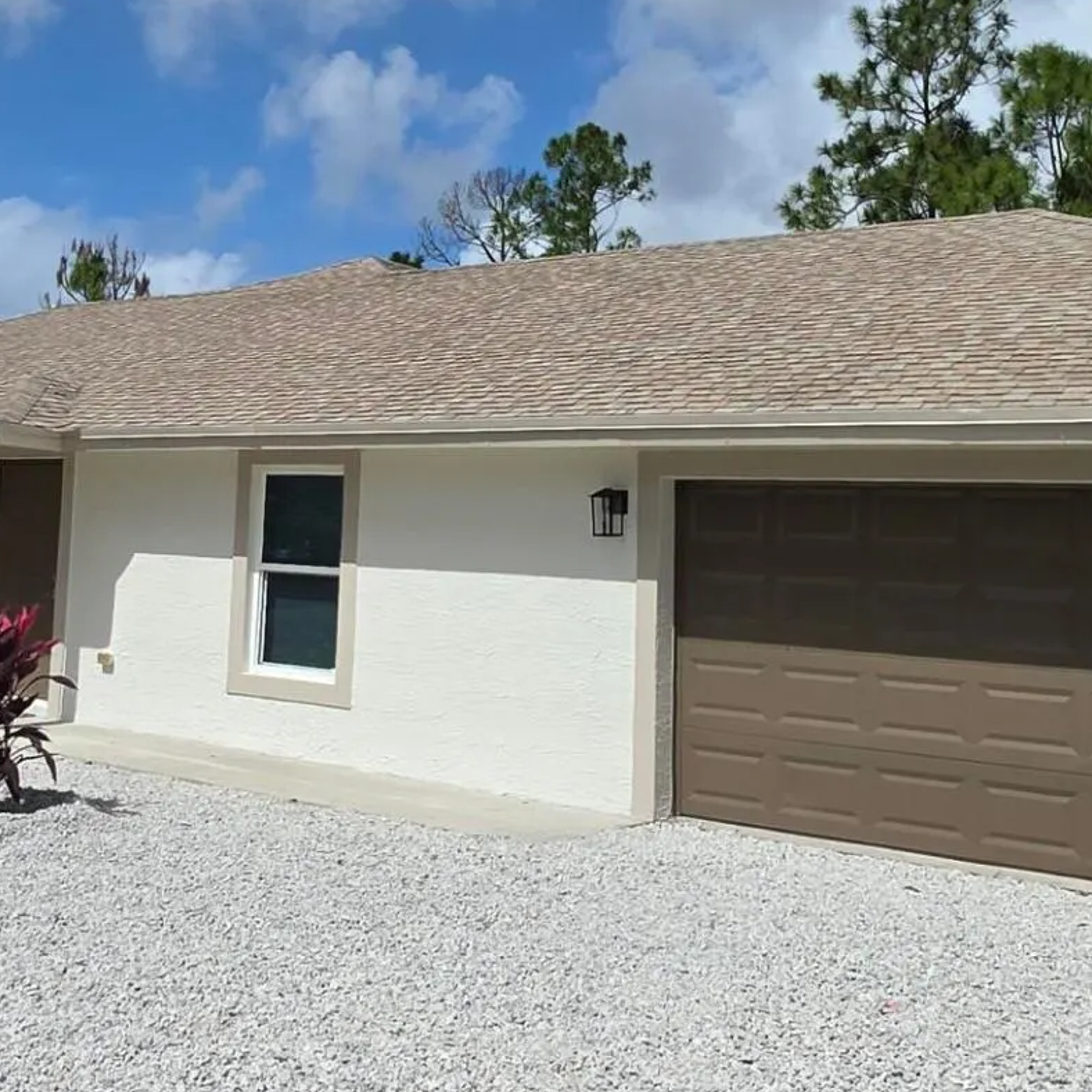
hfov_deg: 39.5
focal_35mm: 42
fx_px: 1499
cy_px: 358
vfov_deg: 39.5
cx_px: 362
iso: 40
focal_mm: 2.2
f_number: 1.9
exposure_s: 1/5271
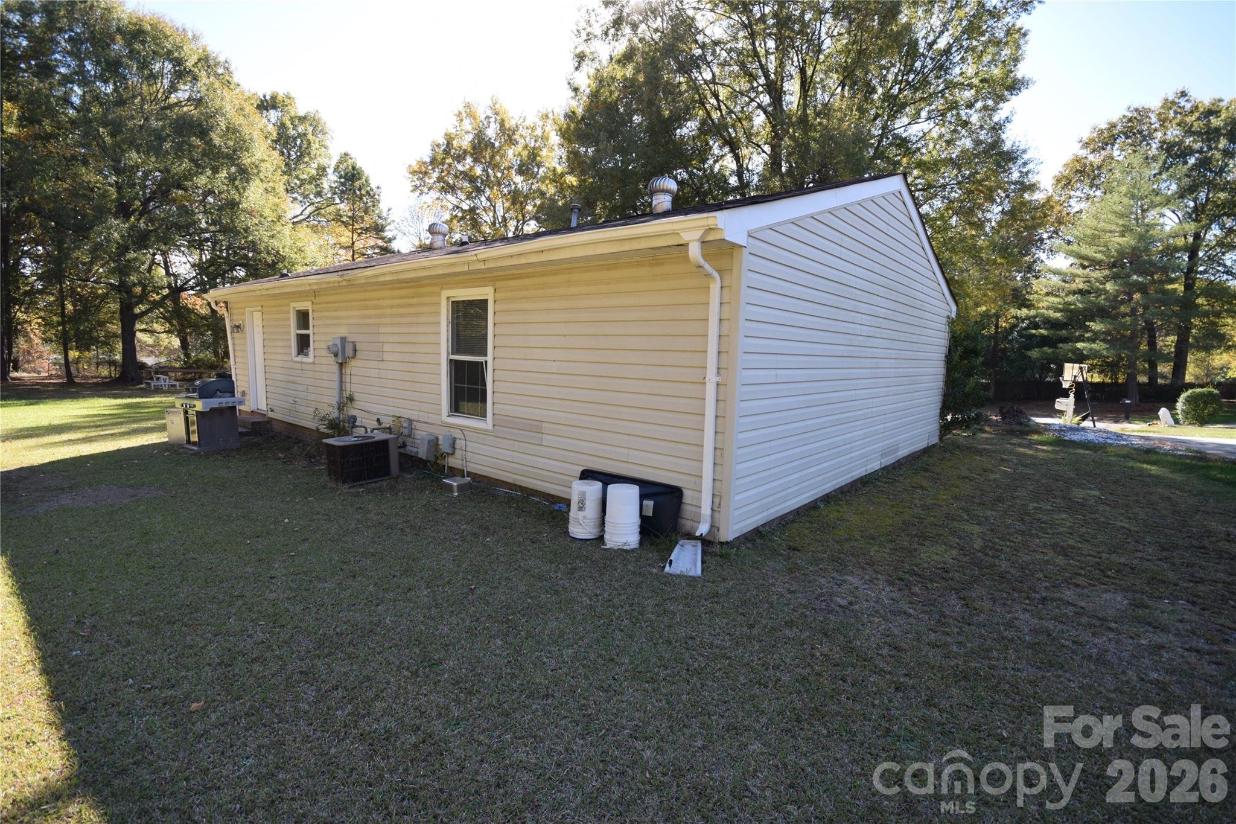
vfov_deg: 72.0
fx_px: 566
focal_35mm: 16
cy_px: 412
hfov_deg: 95.0
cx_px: 618
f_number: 8
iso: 400
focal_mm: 11
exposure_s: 1/250
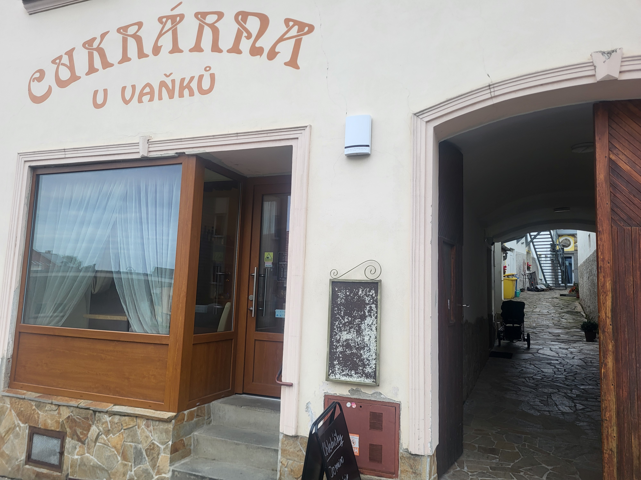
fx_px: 481
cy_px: 240
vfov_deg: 53.1
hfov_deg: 67.3
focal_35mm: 26
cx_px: 320
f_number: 1.8
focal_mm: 5.4
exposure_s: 1/142
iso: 40
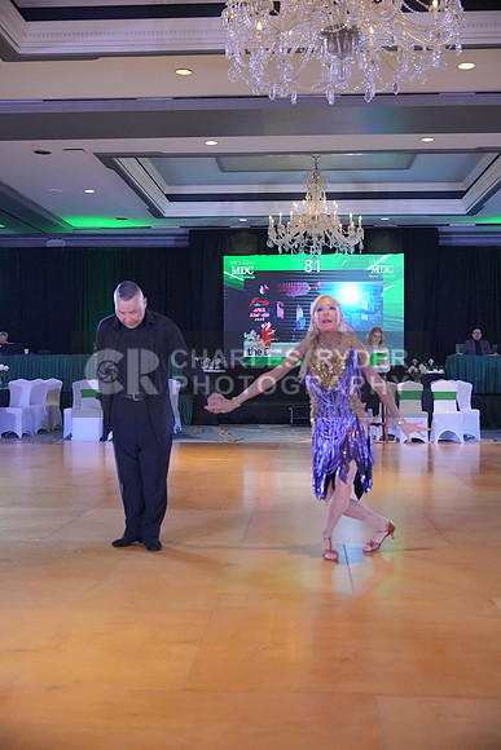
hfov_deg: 31.9
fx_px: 876
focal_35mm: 42
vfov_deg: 46.4
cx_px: 250
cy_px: 375
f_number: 3.2
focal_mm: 42
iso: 5000
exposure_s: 1/640
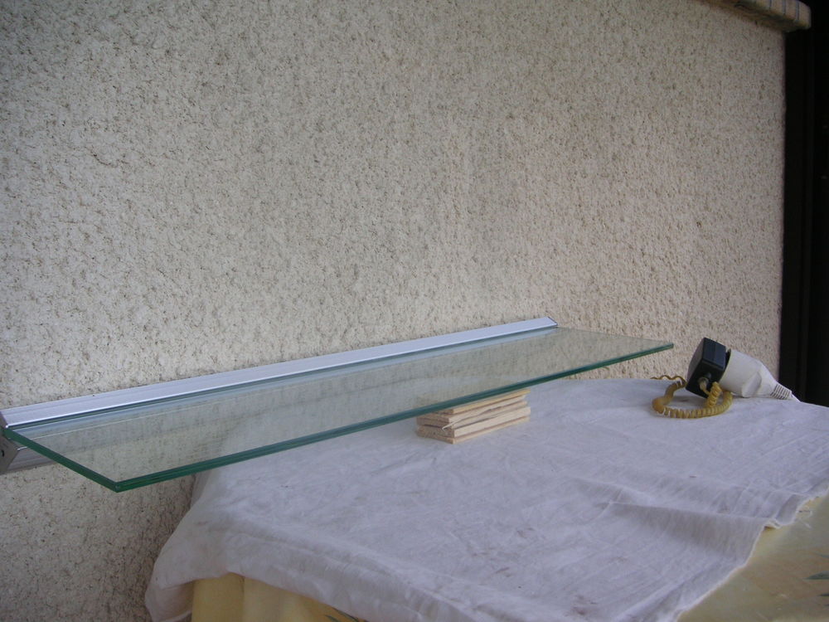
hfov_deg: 50.1
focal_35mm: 37
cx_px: 414
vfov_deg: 38.7
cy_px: 311
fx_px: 886
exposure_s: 1/90
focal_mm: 6.1
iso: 50
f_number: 2.8
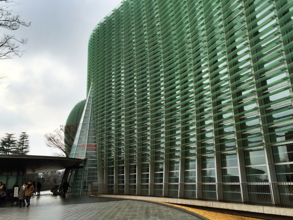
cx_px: 146
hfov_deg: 61.7
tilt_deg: +14.5
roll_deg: +1.6
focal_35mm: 29
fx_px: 245
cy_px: 110
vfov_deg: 48.2
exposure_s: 1/2083
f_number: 2.2
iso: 32
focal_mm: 4.15
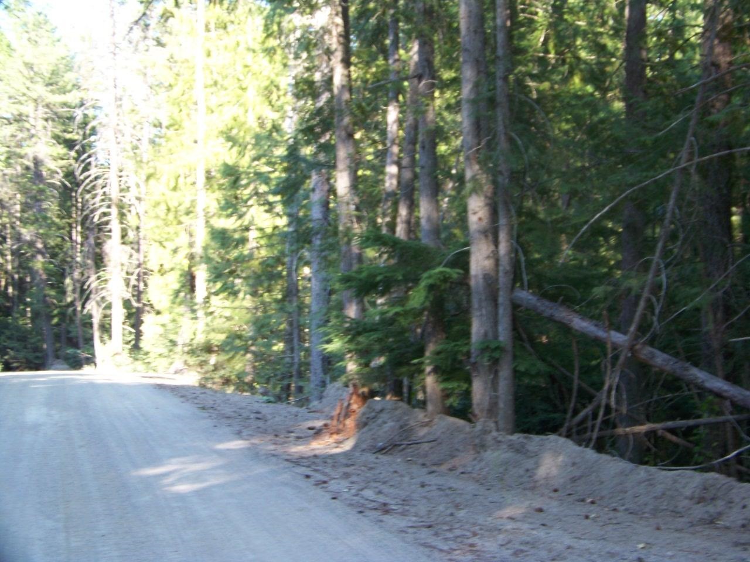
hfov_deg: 38.9
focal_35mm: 49
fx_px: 1062
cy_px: 281
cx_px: 375
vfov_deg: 29.7
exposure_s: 1/50
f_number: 2.8
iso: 64
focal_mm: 7.6
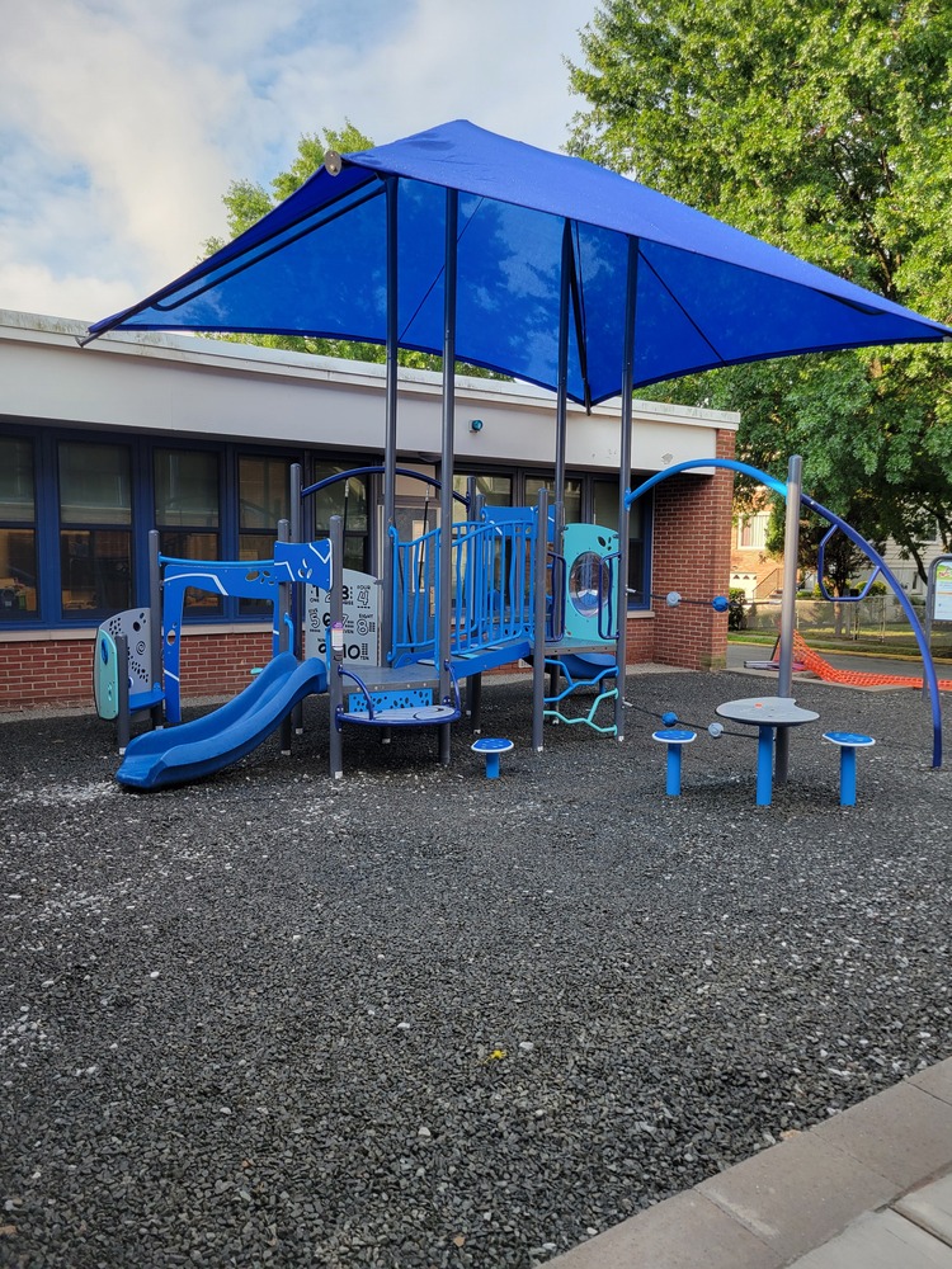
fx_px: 953
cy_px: 634
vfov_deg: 67.3
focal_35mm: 26
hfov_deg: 53.1
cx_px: 476
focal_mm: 5.4
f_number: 1.8
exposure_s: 1/458
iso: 40
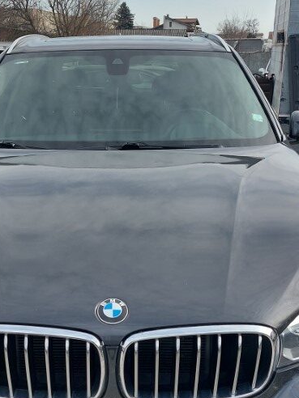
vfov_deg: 38.2
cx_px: 117
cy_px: 207
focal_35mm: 50
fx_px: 576
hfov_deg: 29.0
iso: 25
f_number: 1.8
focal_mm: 5.23
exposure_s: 1/427
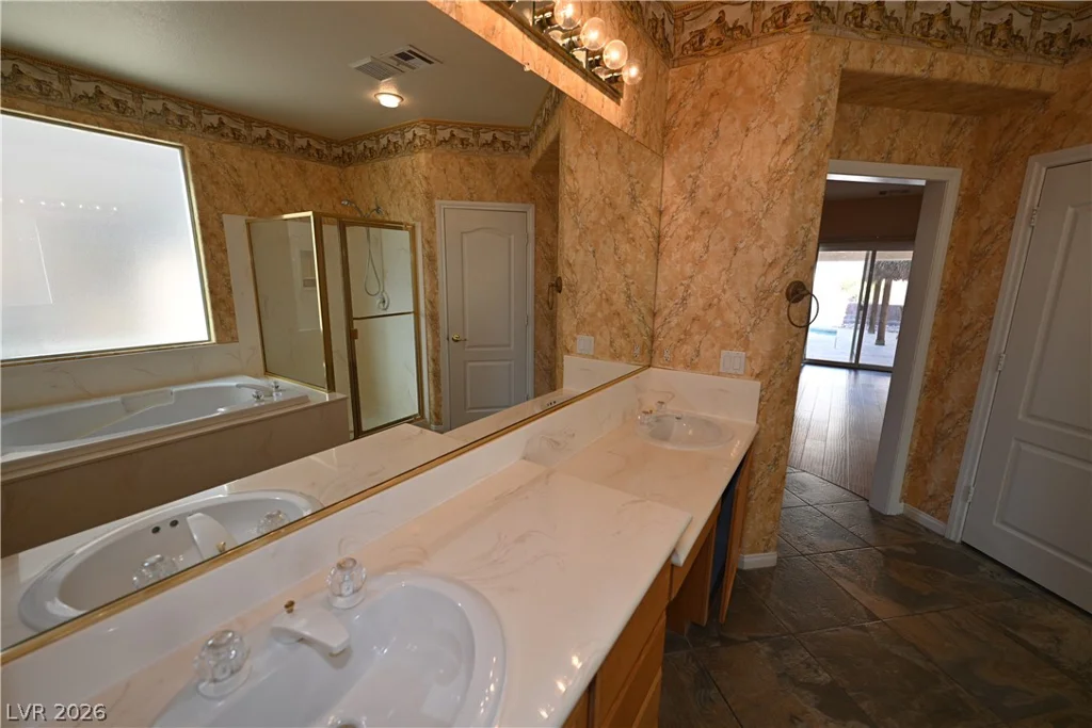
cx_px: 546
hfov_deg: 104.2
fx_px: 425
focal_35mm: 14
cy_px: 364
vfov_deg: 81.2
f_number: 4
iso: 360
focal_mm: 14
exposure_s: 1/60
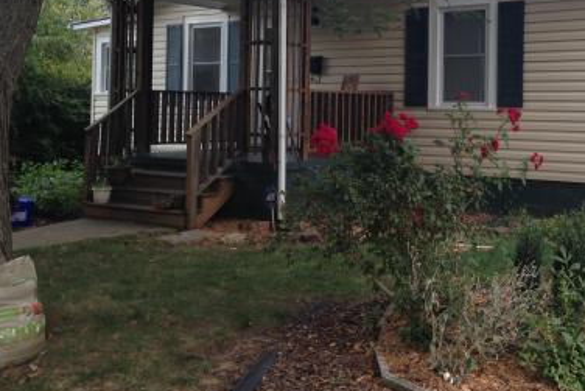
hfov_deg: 36.9
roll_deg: +0.4
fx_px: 862
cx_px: 414
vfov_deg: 25.2
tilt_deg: -1.0
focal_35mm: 53
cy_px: 93
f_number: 2.4
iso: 50
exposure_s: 1/251
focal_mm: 4.12
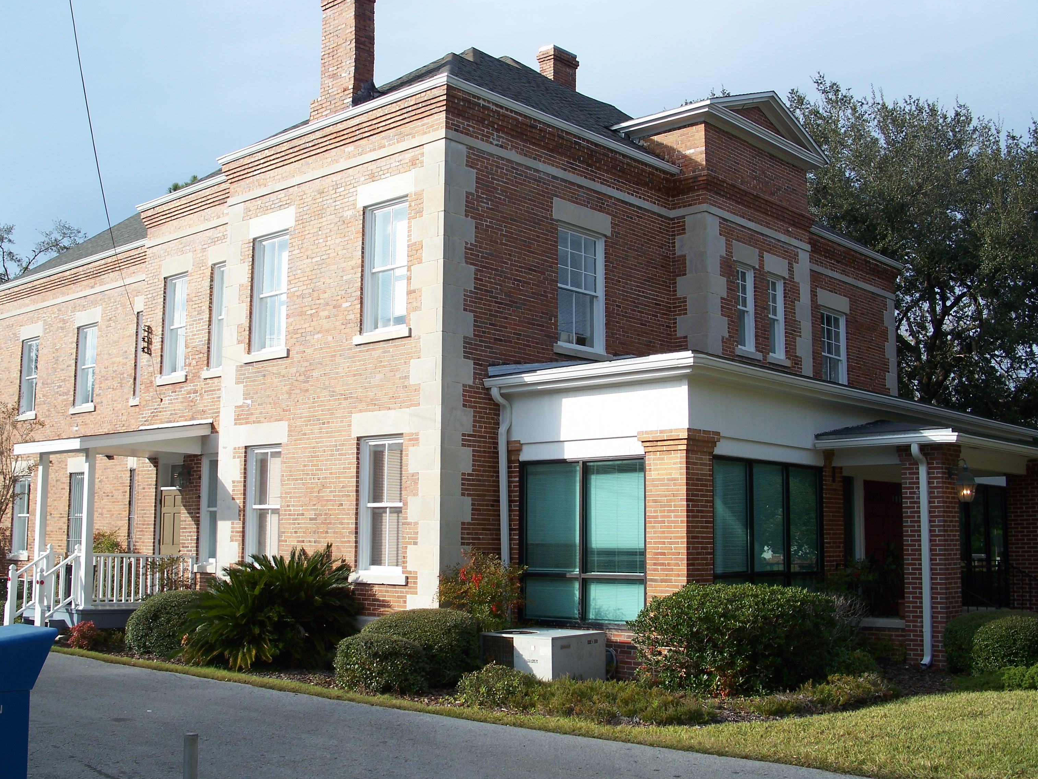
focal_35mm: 40
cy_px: 377
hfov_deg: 46.8
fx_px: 1199
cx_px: 483
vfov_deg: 36.0
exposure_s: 1/320
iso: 64
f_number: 4
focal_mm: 7.8
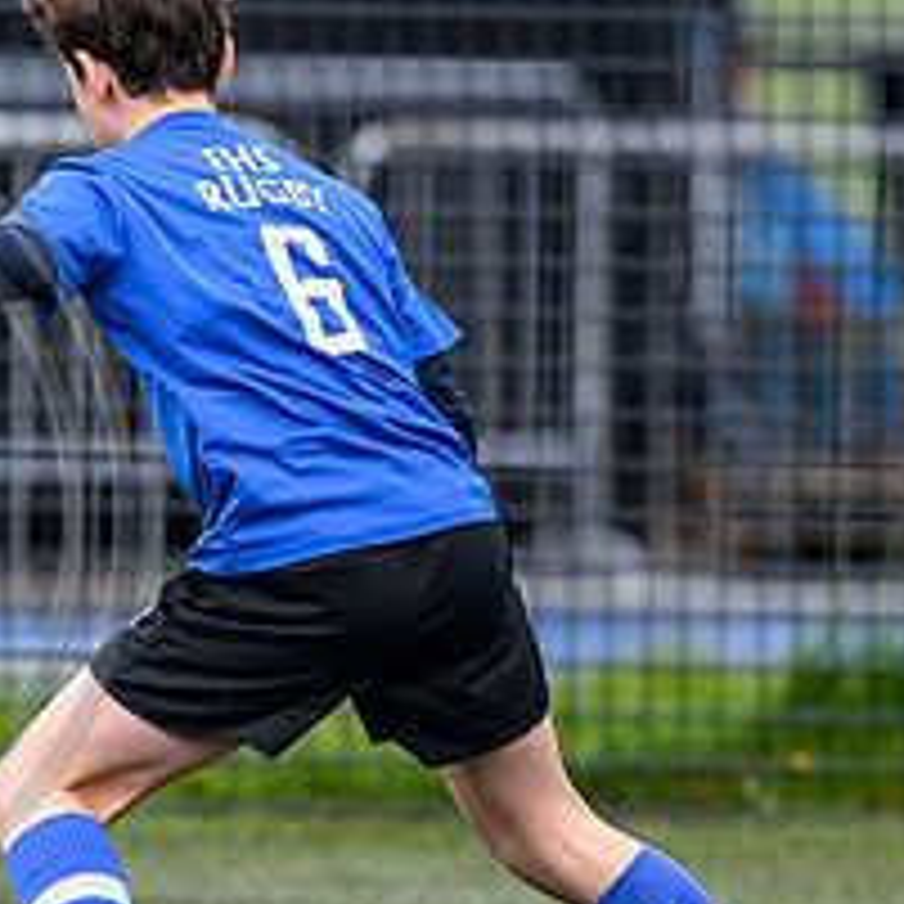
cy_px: 722
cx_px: -488
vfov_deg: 1.3
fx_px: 40773
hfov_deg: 1.3
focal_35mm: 1380
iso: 800
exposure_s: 1/2000
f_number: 3.5
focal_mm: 400
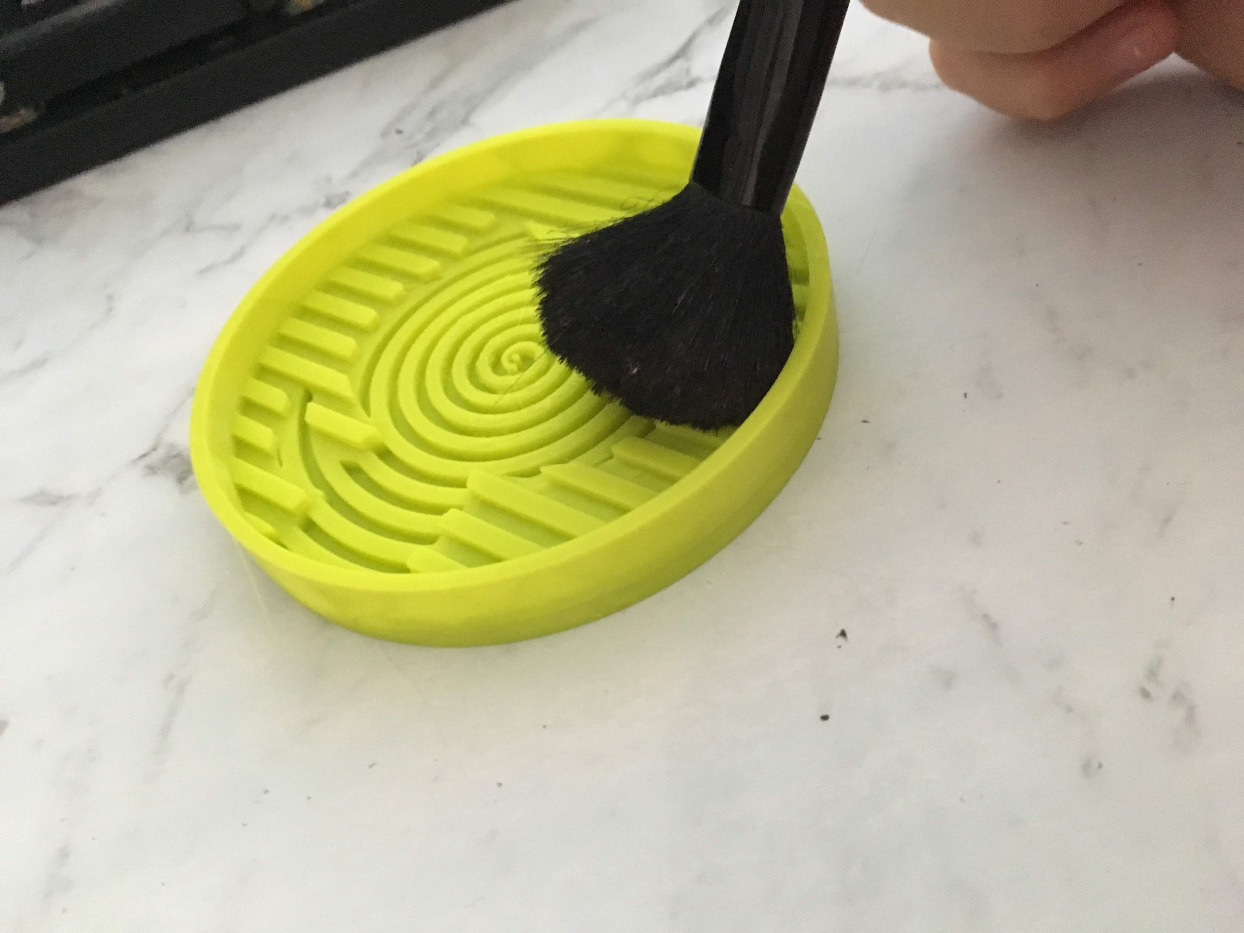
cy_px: 466
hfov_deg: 61.7
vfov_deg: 48.2
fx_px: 1042
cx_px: 622
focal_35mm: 29
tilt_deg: -48.1
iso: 320
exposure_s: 1/17
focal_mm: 4.15
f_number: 2.2
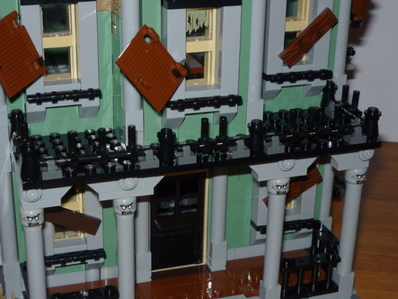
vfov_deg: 22.6
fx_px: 747
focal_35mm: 65
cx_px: 161
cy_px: 173
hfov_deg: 29.8
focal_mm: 5.2
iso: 100
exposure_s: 1/30
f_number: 4
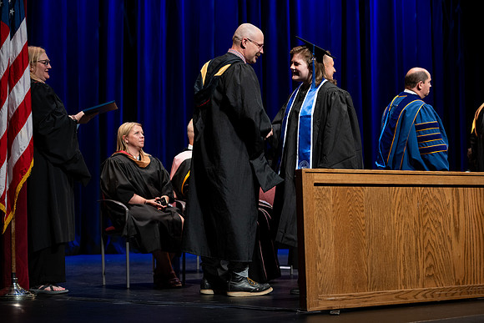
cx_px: 242
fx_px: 941
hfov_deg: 28.8
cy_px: 162
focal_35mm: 70
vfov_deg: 19.5
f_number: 2.8
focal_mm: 70
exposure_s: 1/250
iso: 500
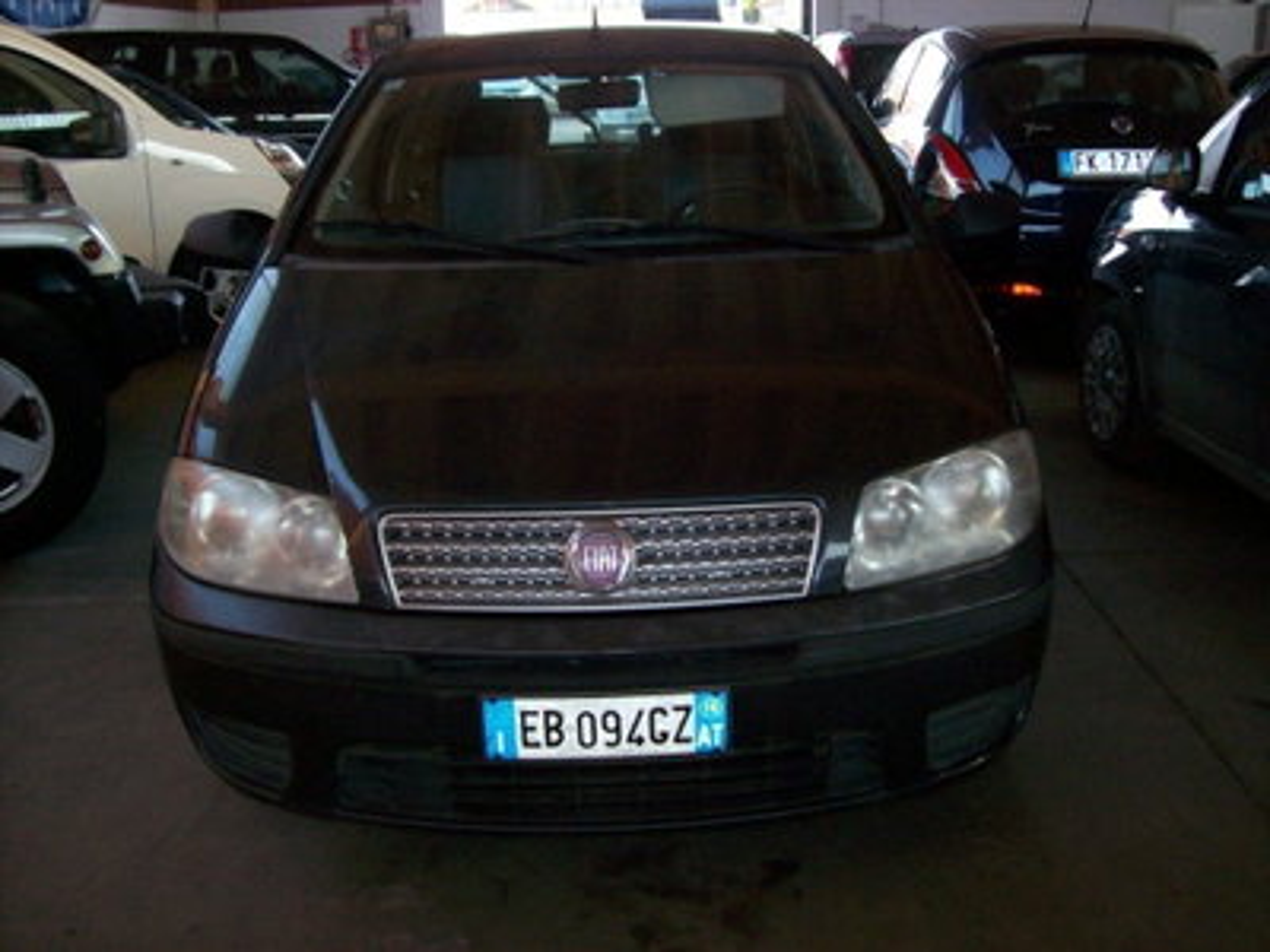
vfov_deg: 39.7
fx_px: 1321
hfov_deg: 51.4
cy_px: 476
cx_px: 635
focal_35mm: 36
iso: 200
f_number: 2.7
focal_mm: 6
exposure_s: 1/64
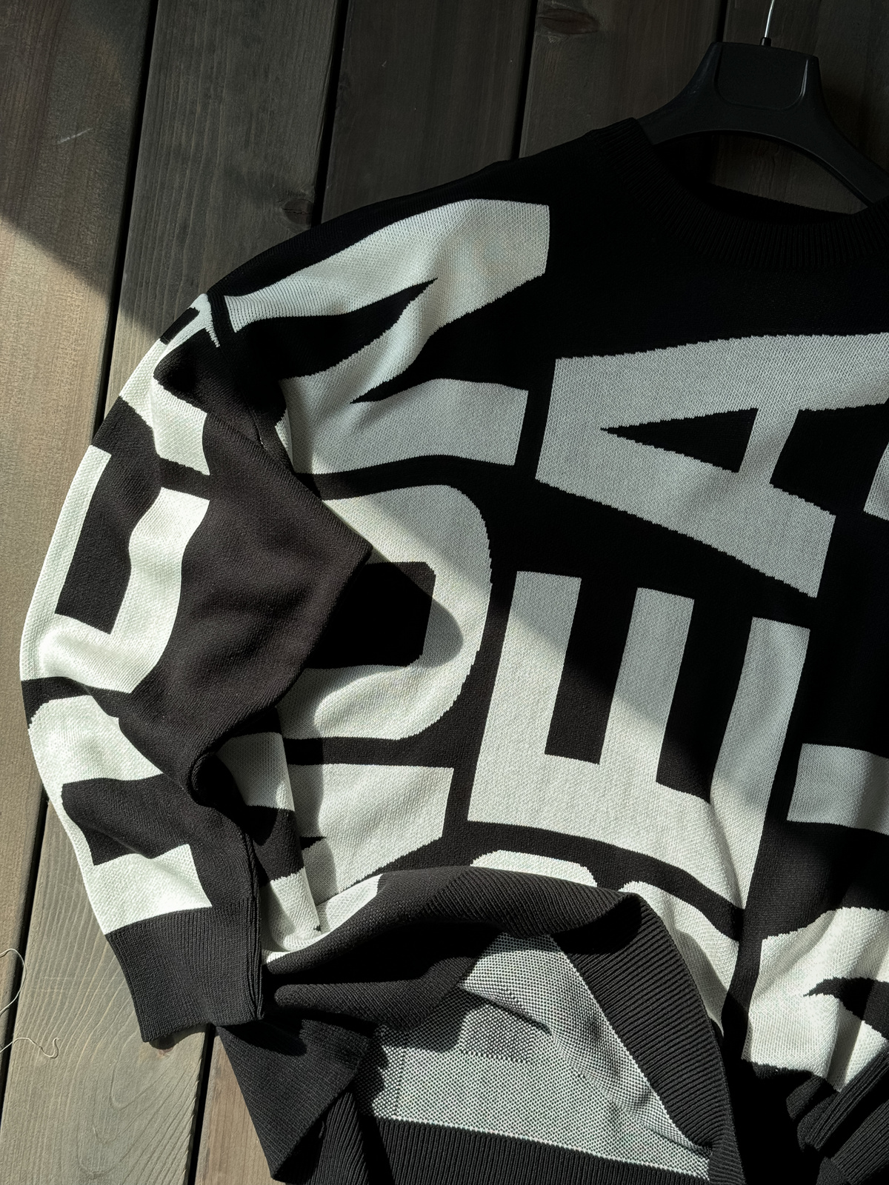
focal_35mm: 48
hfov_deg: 30.3
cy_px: 592
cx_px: 444
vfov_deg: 39.7
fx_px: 1644
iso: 64
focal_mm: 6.76
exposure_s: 1/1500
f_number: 1.8
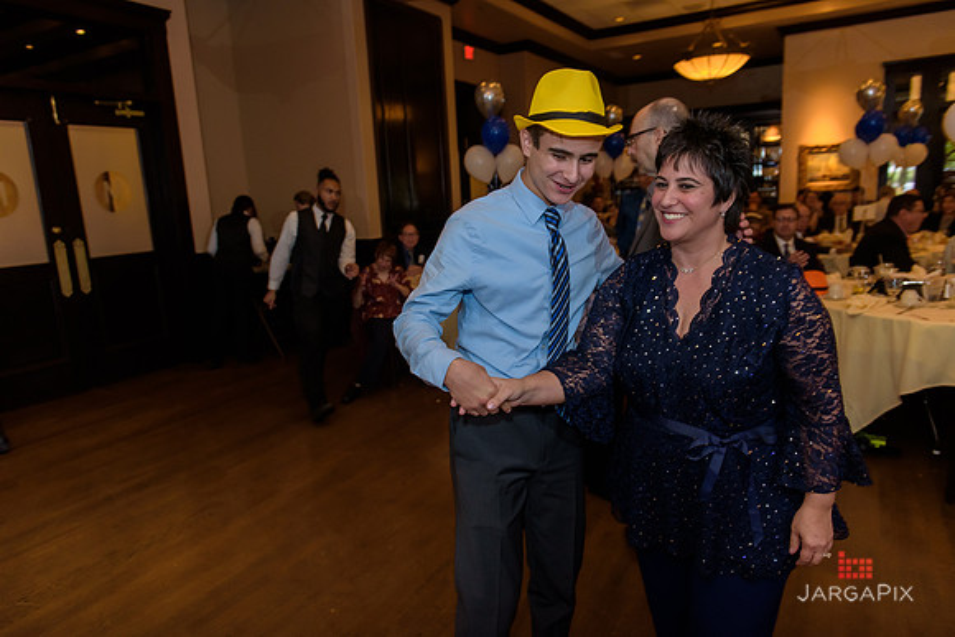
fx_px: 637
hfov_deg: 73.7
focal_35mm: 24
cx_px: 478
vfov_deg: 53.2
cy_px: 318
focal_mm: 24
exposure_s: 1/125
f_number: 3.2
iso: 1600
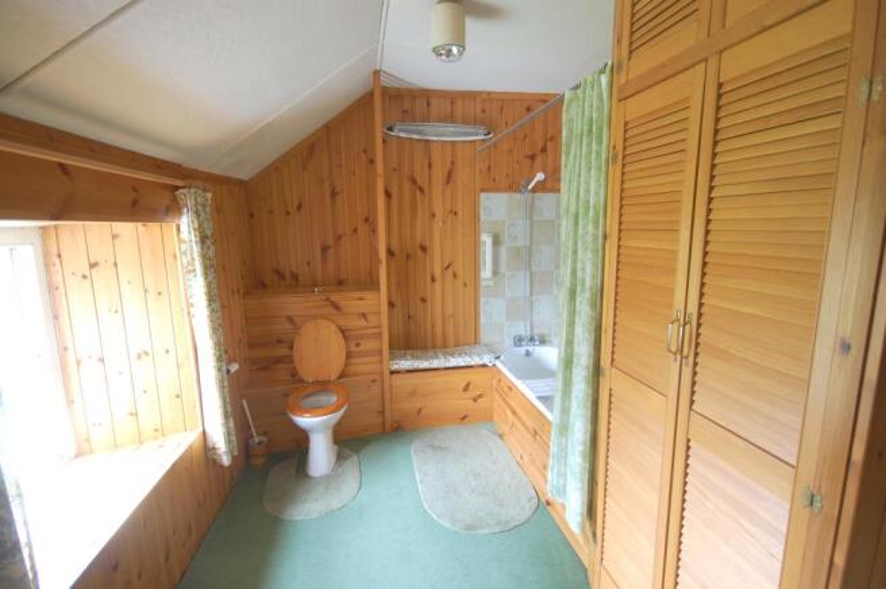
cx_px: 443
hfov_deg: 92.5
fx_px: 424
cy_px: 294
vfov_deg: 69.5
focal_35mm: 17
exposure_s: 1/10
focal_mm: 11.5
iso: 800
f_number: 4.5
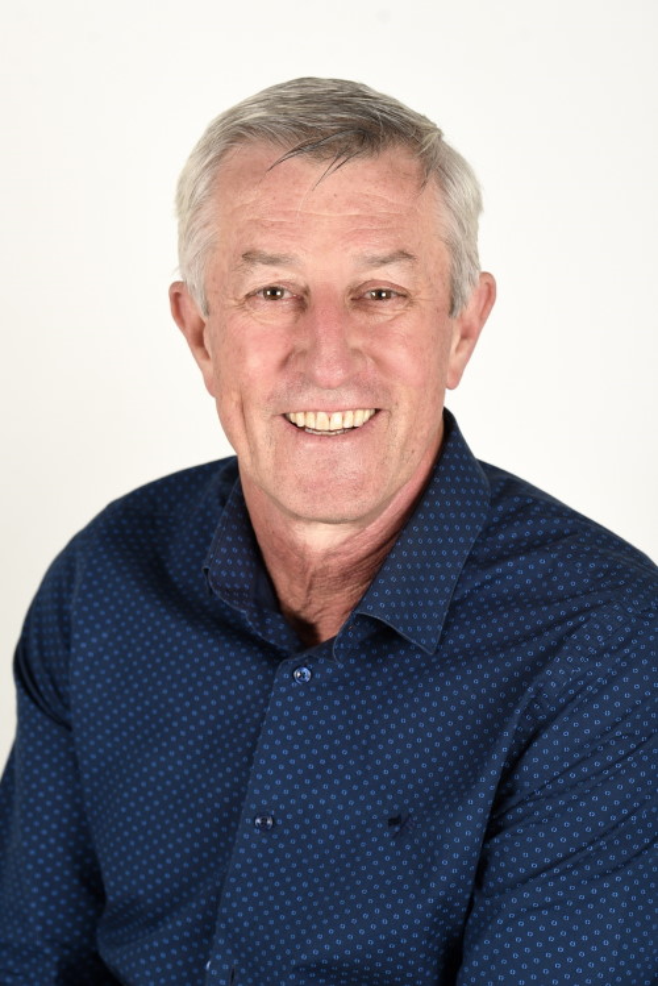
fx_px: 3287
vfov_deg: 17.1
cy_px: 493
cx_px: 329
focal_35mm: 120
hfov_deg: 11.4
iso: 100
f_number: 5.6
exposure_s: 1/125
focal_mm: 120
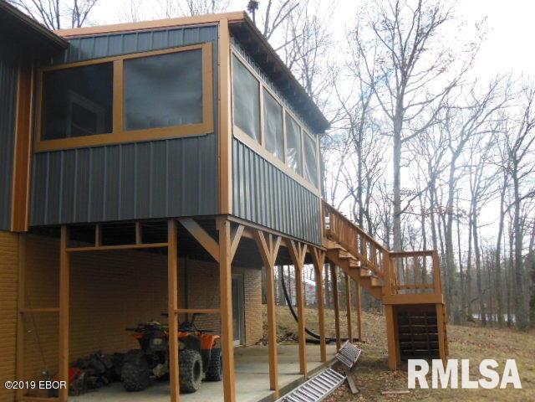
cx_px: 268
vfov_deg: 36.8
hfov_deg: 47.9
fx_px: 603
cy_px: 201
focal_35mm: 39
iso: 400
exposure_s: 1/250
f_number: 4.1
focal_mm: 6.9
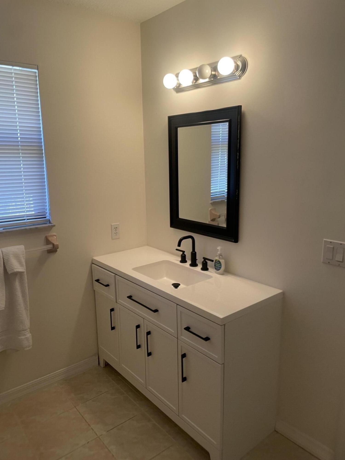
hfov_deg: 53.1
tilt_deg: -10.9
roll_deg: +0.1
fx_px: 346
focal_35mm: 26
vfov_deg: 67.3
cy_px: 230
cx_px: 172
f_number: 1.6
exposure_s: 1/60
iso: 80
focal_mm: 4.2
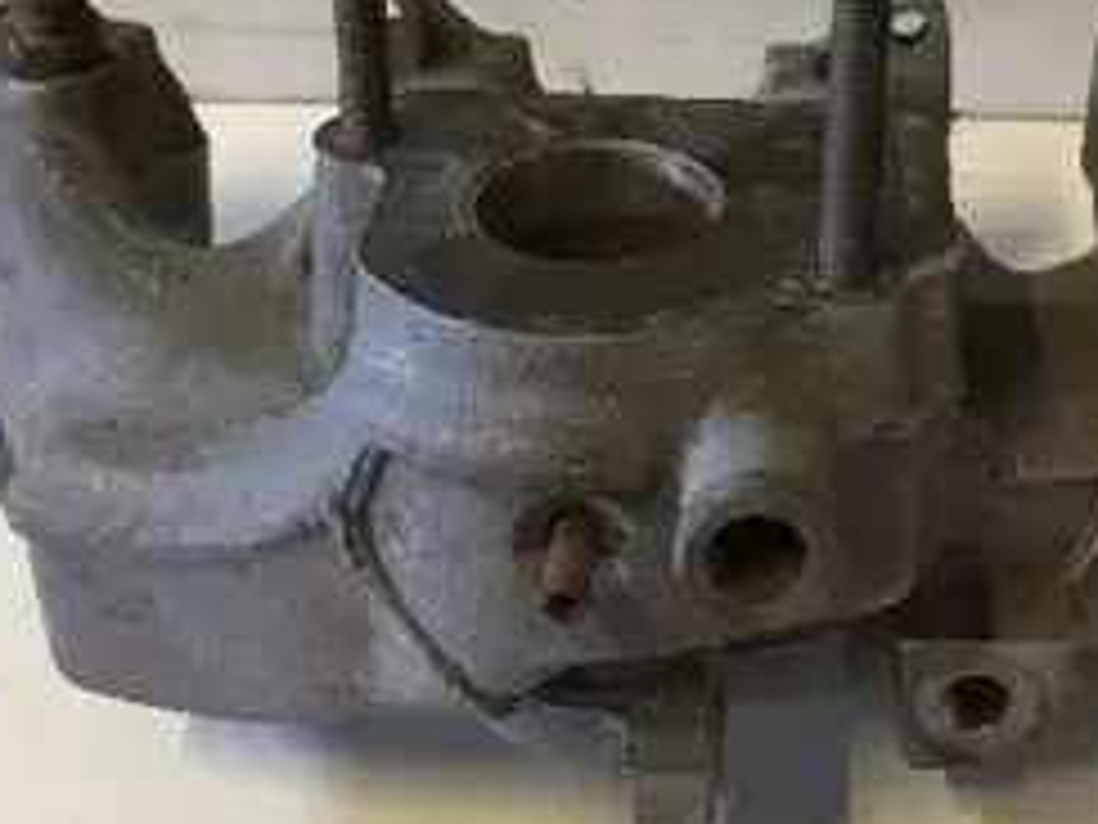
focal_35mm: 57
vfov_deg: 25.4
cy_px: 221
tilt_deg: -34.4
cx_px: 729
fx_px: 1808
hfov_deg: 33.5
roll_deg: -3.3
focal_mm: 4.15
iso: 250
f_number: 2.2
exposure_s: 1/25
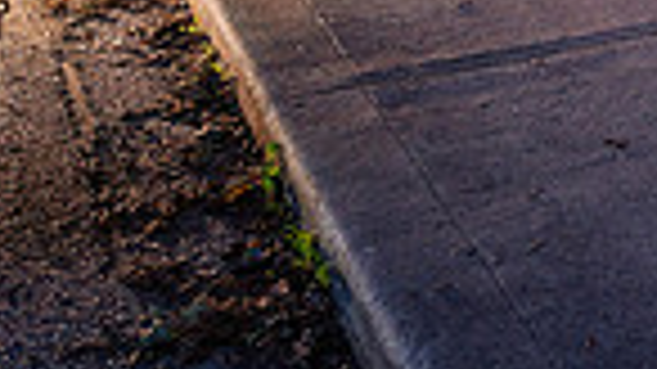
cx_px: 1188
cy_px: -439
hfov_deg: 17.3
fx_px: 1741
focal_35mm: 100
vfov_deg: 10.7
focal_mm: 16
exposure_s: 1/200
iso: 1600
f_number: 2.8
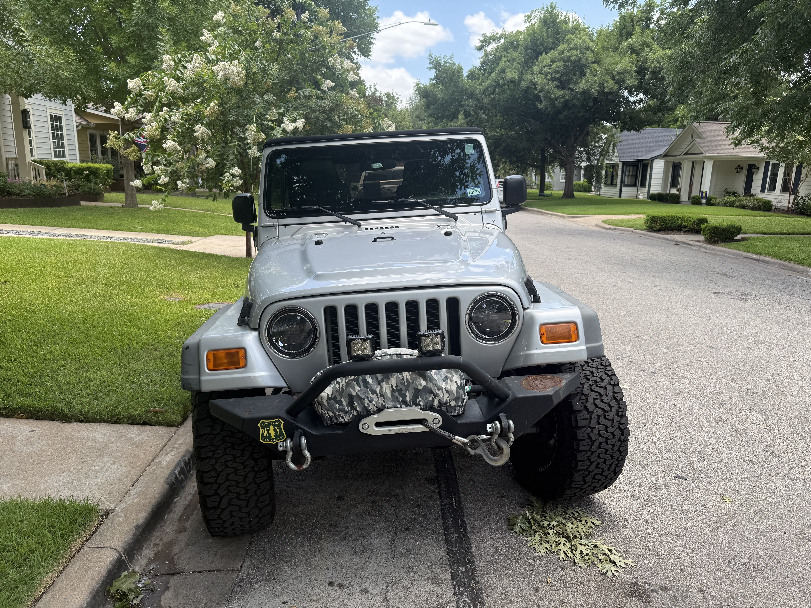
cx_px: 406
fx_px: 562
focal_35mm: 24
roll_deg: -1.4
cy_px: 304
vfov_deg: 56.8
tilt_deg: -12.5
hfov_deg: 71.6
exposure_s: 1/1046
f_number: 1.78
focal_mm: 6.76
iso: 80
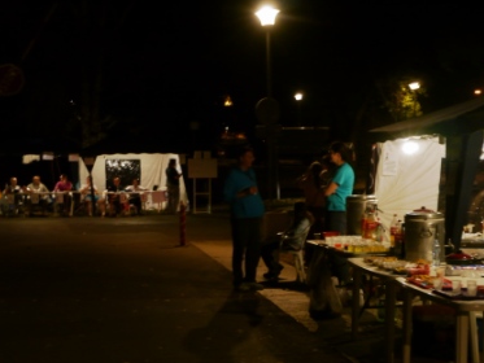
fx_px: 839
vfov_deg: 24.4
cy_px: 194
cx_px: 206
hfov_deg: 32.1
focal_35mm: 60
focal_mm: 25
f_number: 4.7
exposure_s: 1/8
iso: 800
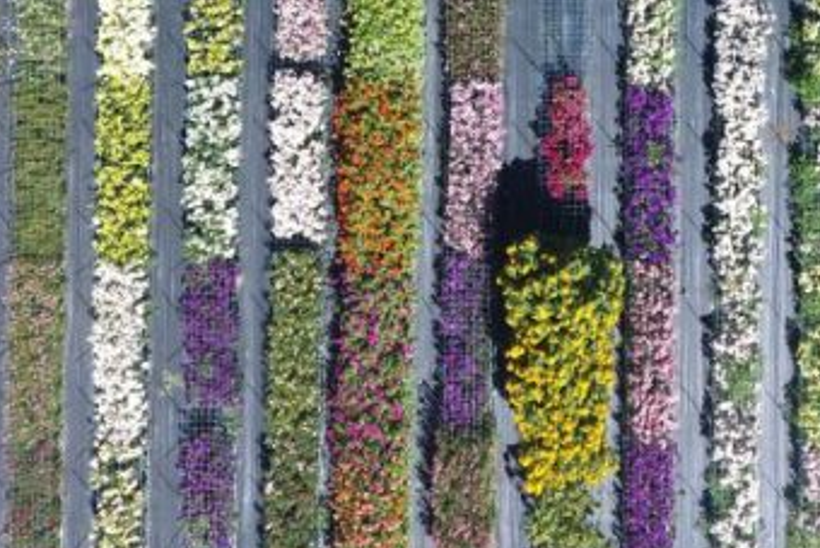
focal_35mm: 47
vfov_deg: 25.6
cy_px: -118
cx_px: 634
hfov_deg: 40.5
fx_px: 1071
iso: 100
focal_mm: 3.61
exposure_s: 1/450
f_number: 2.8
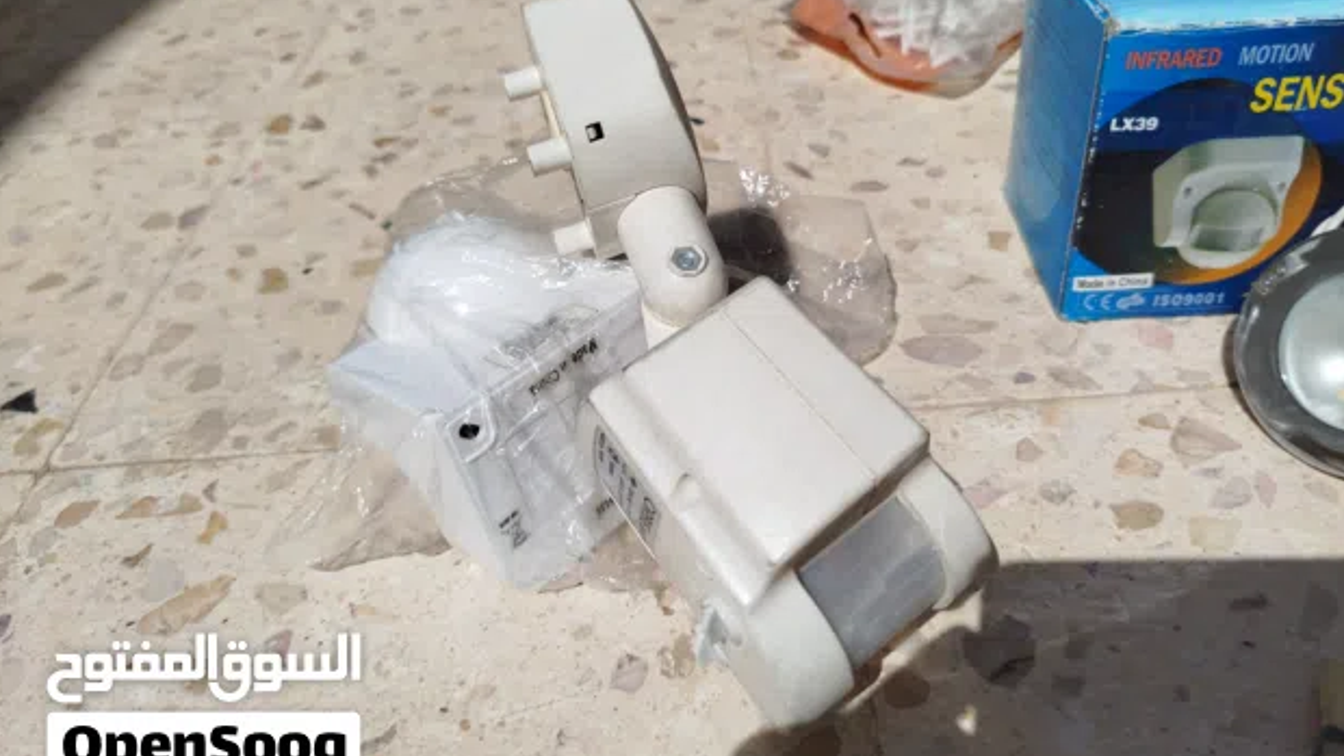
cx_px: 687
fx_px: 962
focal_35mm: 27
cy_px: 321
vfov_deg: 42.8
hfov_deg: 69.8
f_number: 1.7
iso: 50
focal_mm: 5.31
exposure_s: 1/2194
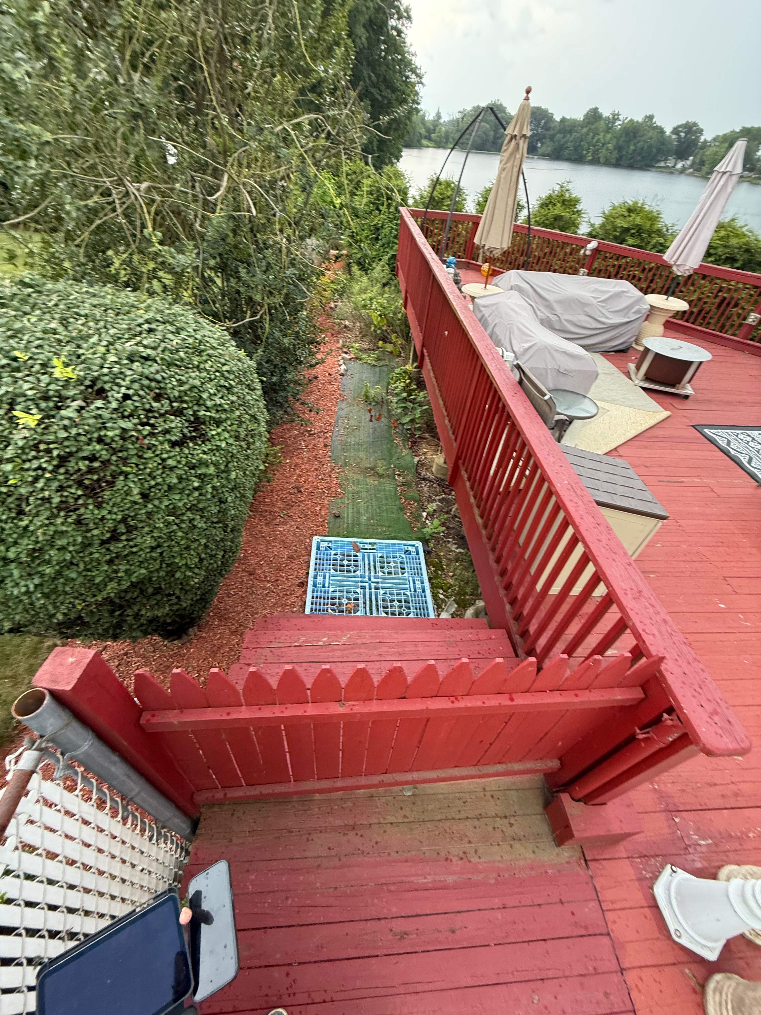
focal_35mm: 14
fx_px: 410
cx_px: 380
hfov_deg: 85.7
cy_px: 508
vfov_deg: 102.1
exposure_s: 1/99
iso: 250
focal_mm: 2.22
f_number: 2.2
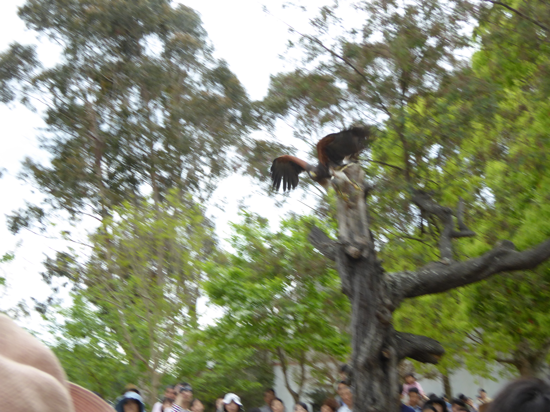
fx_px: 1096
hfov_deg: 28.2
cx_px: 275
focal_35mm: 69
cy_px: 206
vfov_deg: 21.3
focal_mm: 11.7
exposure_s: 1/200
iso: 200
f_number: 4.4
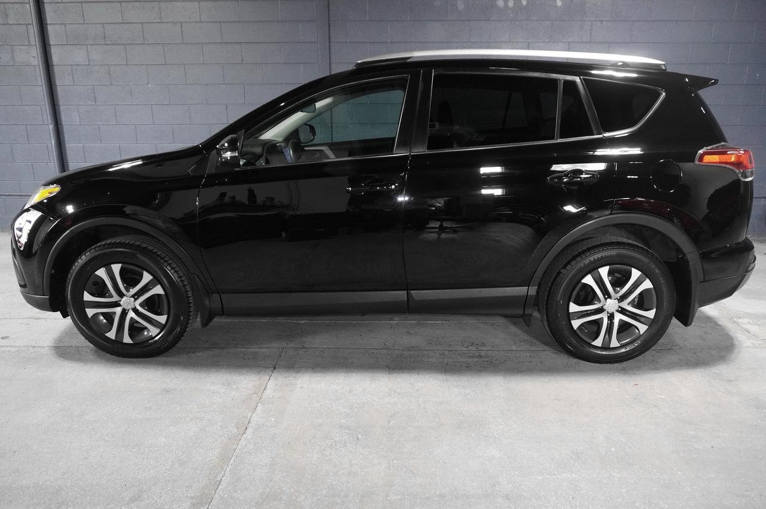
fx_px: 542
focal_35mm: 26
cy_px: 254
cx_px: 383
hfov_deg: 70.5
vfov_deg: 50.3
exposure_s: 1/60
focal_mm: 17
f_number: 4
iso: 3200
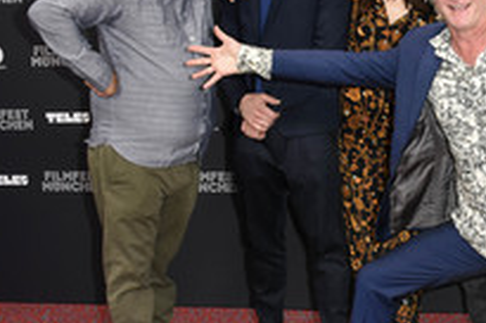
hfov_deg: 28.7
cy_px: 133
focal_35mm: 66
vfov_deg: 20.5
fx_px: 890
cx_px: 480
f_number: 6.3
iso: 800
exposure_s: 1/160
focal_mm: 20
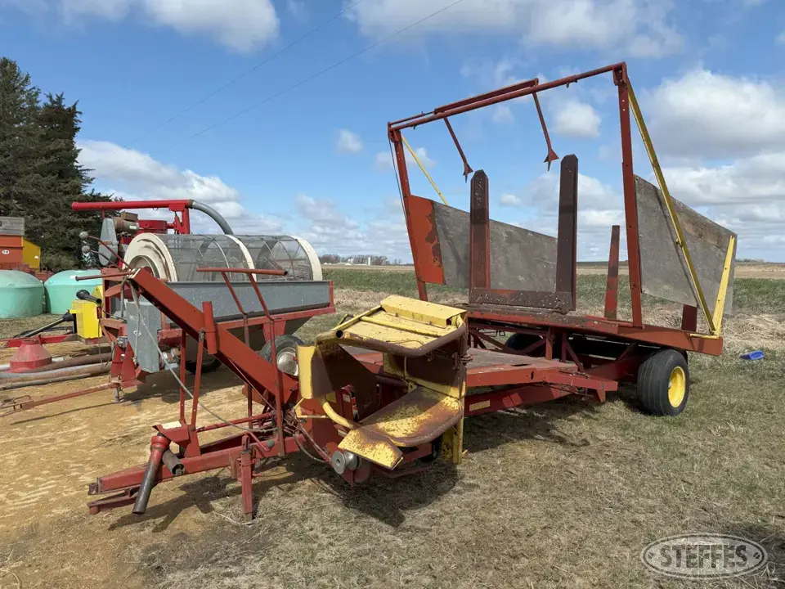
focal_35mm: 24
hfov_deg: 71.6
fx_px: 544
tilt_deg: -1.2
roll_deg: +0.8
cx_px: 392
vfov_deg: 56.8
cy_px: 294
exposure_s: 1/5319
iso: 80
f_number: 1.78
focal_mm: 6.76
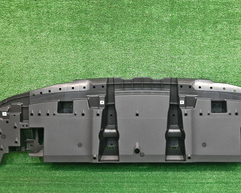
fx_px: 278
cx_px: 145
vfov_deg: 38.2
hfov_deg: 46.6
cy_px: 104
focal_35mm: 39
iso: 87
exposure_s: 1/50
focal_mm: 3.93
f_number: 1.7
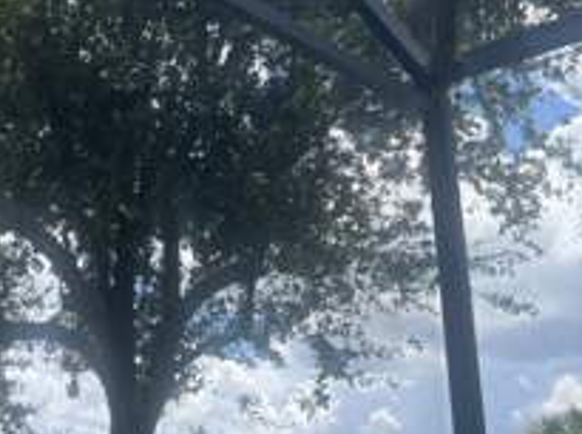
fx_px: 1024
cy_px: 140
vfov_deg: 23.8
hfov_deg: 30.7
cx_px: 88
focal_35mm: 61
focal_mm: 5.7
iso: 50
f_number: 1.5
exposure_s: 1/2457
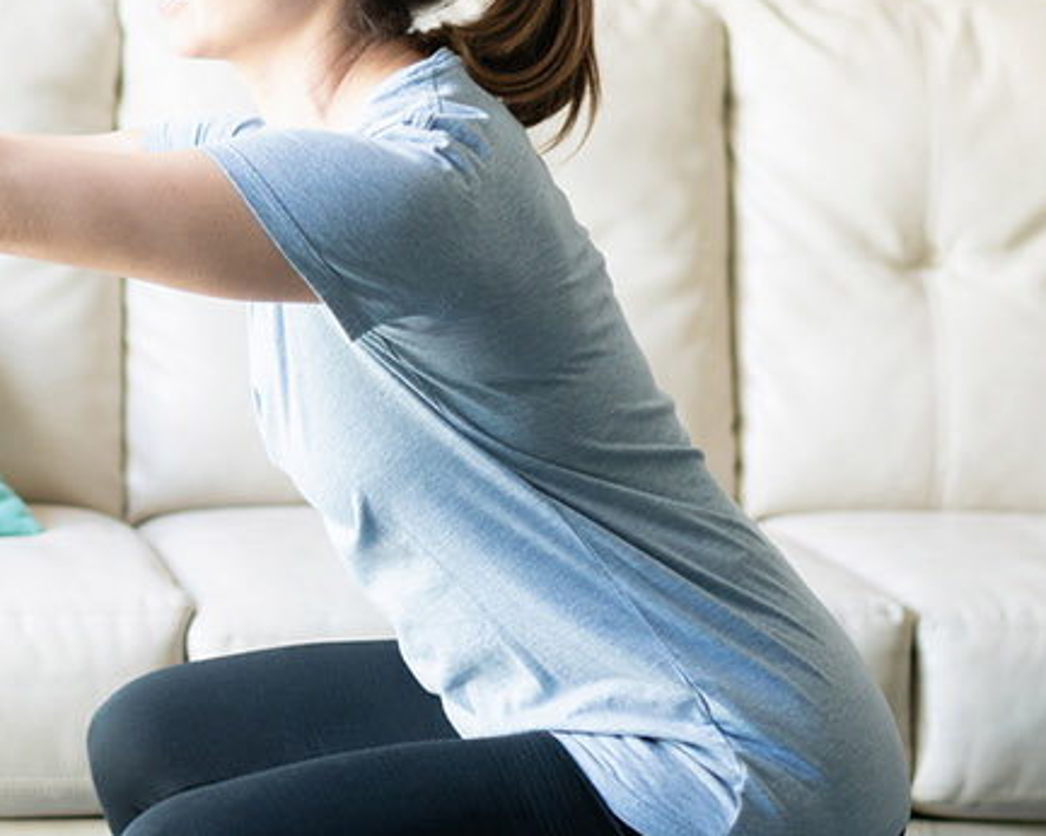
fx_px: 3992
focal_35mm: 129
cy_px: 314
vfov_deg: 11.9
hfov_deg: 14.8
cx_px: 77
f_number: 1.8
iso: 500
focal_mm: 35
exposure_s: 1/125
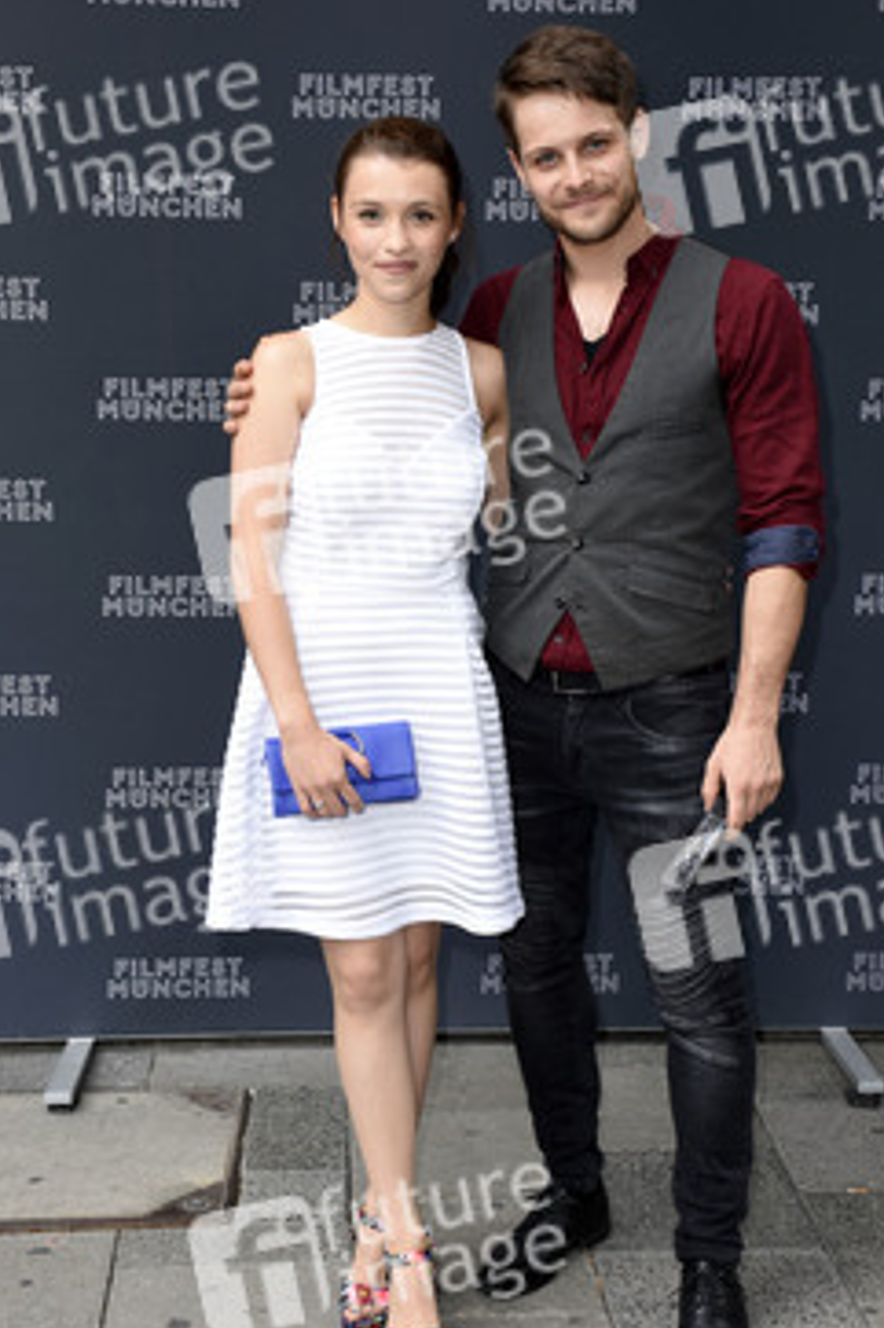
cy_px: 701
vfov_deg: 37.5
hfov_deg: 25.5
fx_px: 1954
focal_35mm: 53
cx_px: 484
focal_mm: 32
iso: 400
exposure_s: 1/80
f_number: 6.3
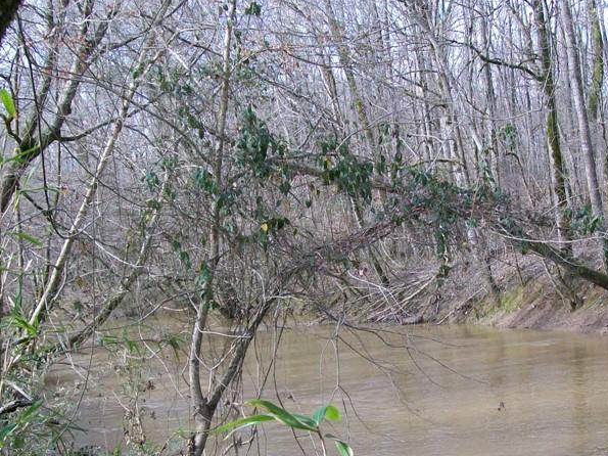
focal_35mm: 62
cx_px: 310
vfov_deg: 23.5
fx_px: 1089
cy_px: 309
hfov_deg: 31.2
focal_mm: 6
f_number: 2.7
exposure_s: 1/160
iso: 64
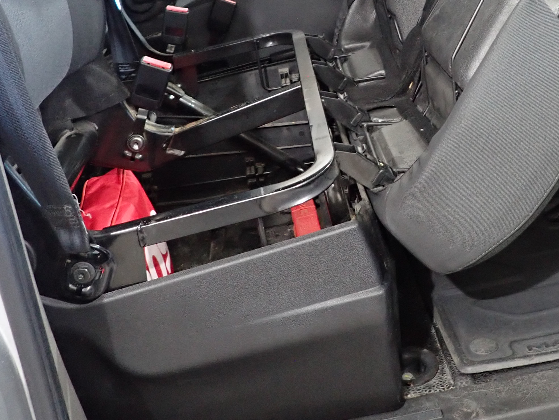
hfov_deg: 37.2
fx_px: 824
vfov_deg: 27.9
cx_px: 355
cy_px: 72
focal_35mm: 51
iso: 400
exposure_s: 1/30
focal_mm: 4.5
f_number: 2
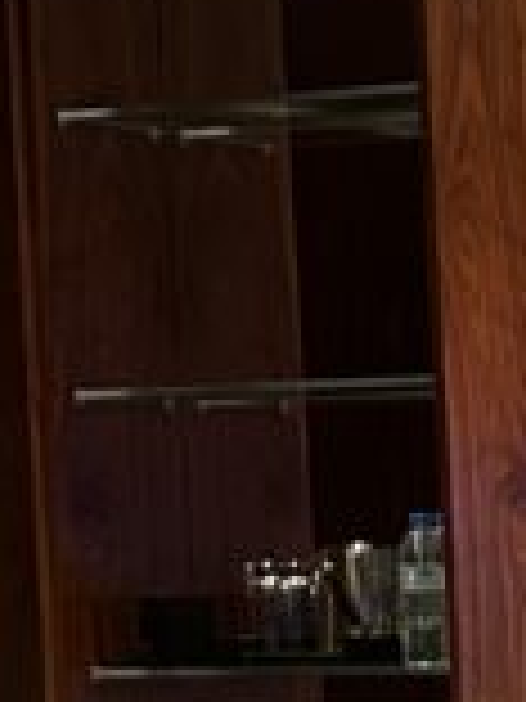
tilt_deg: -5.3
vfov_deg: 11.4
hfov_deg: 7.7
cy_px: 796
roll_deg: +1.5
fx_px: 3465
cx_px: 1488
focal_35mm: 171
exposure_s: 1/50
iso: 250
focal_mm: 5.7
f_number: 1.5
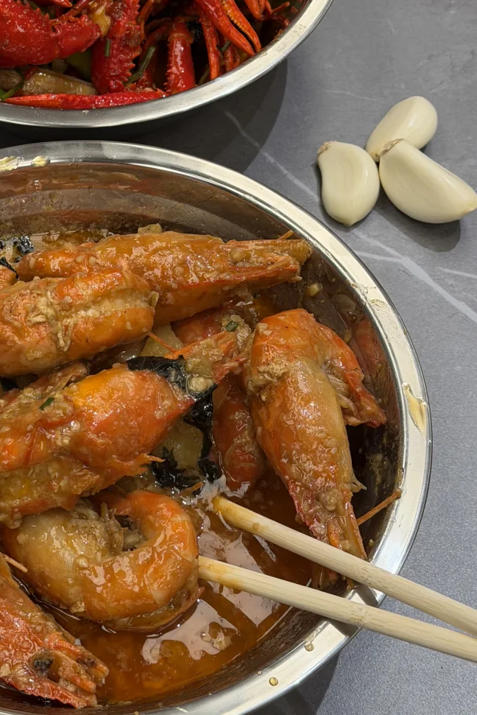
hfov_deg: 18.2
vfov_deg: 27.2
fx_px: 1470
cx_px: 85
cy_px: 267
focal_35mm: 74
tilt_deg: -54.3
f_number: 1.78
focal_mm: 6.76
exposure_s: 1/100
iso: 80
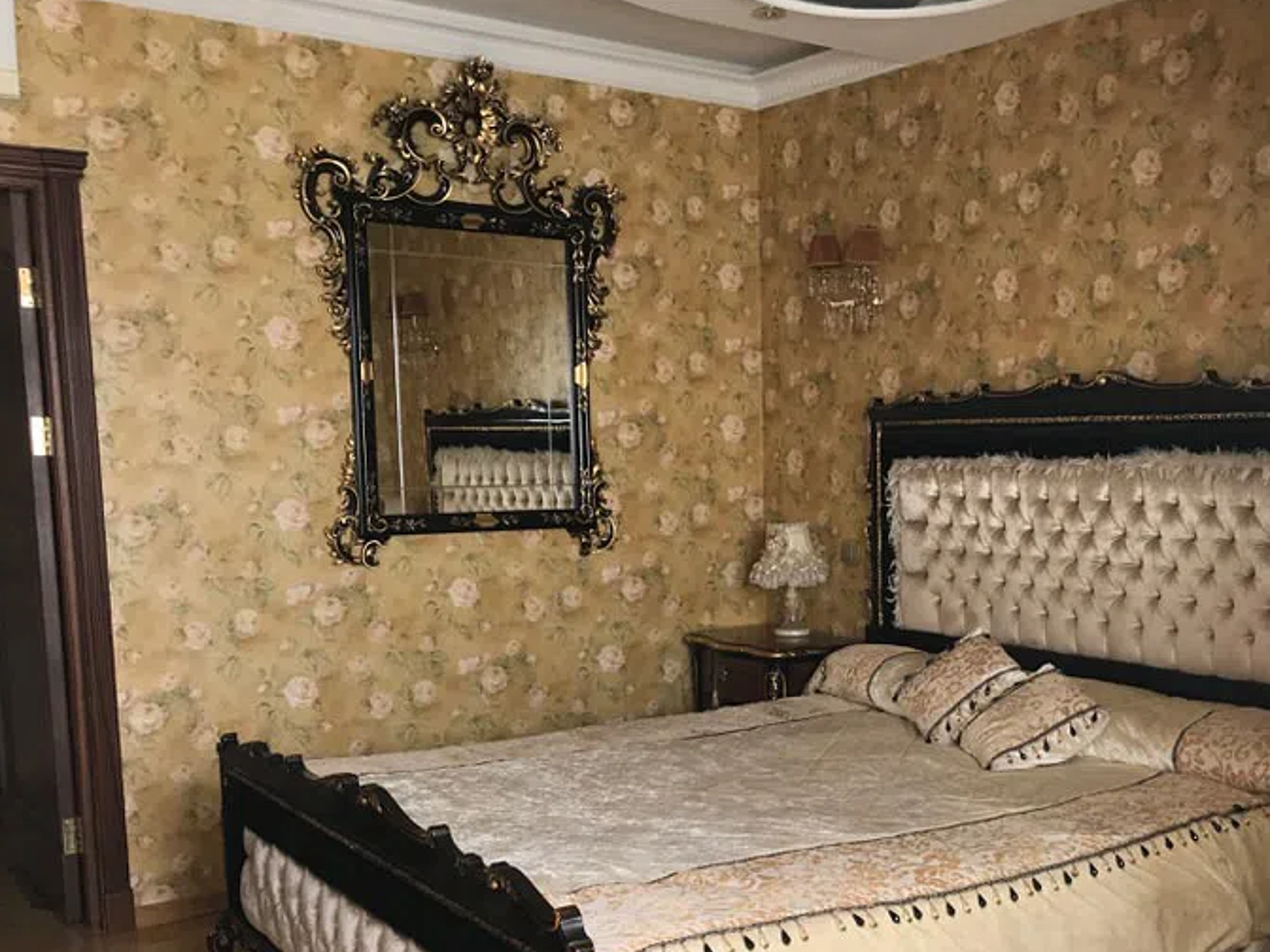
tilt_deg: -7.7
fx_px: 1468
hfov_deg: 46.0
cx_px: 854
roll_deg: -0.2
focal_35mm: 40
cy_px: 652
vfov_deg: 35.5
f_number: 1.8
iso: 20
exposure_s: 1/33
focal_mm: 3.99
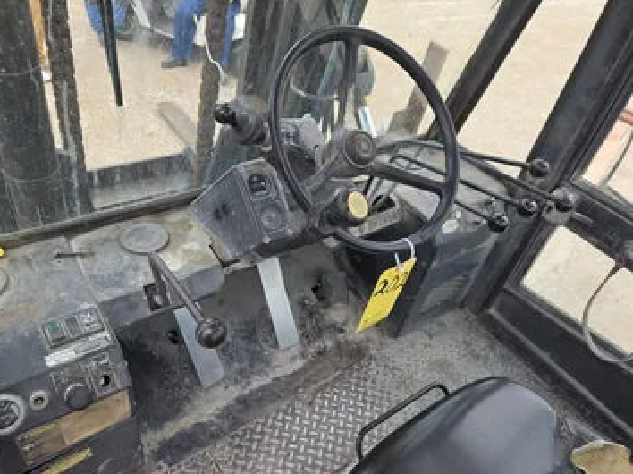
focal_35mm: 26
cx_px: 318
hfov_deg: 67.3
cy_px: 256
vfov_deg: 53.0
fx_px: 475
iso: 25
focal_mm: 5.4
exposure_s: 1/283
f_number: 1.8
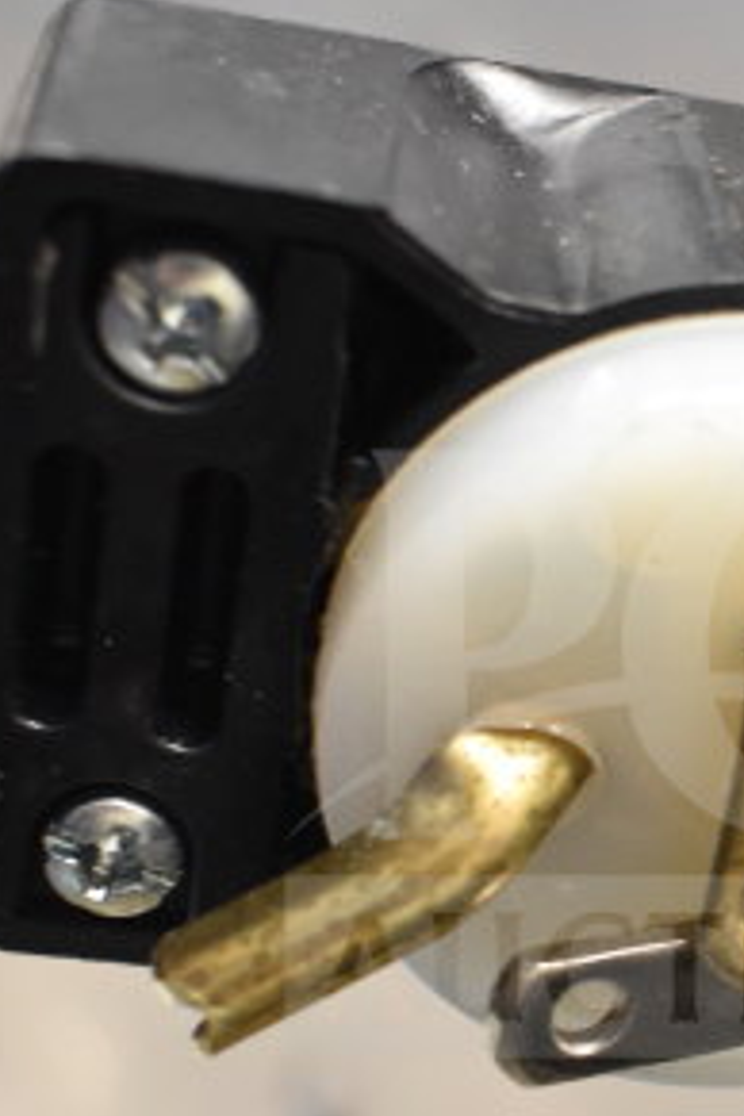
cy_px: 754
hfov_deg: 15.8
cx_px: 713
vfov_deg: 23.8
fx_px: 2635
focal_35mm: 85
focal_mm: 18
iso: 1400
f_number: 3.5
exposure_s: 1/30
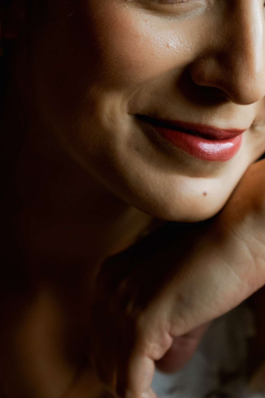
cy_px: 77
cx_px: 139
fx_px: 1854
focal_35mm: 168
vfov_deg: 12.2
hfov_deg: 8.2
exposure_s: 1/125
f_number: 3.5
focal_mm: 75
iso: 640
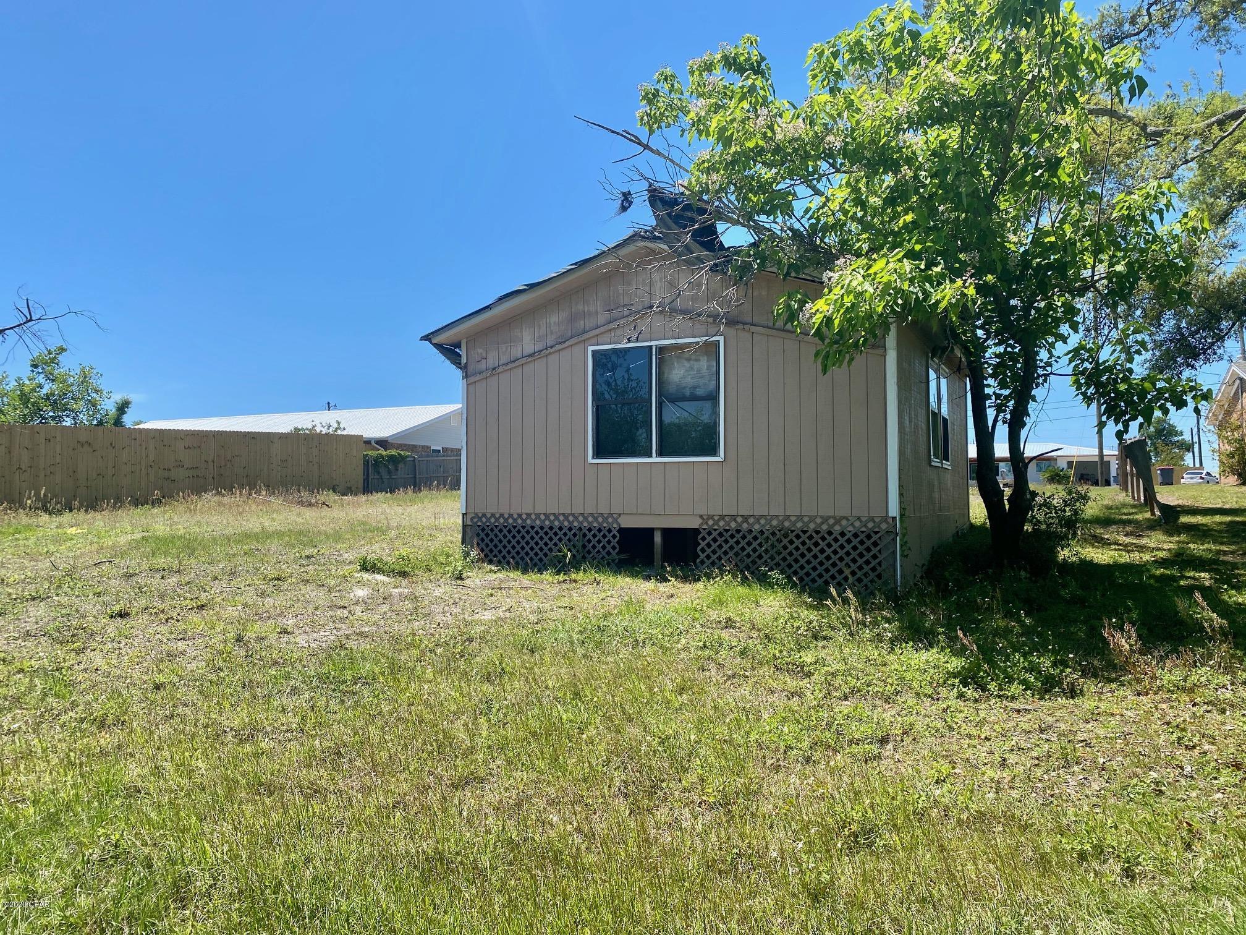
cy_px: 468
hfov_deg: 67.3
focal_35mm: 26
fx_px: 936
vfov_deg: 53.1
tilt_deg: +4.0
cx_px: 623
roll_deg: -0.2
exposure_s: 1/2146
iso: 32
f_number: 1.8
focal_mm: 4.25
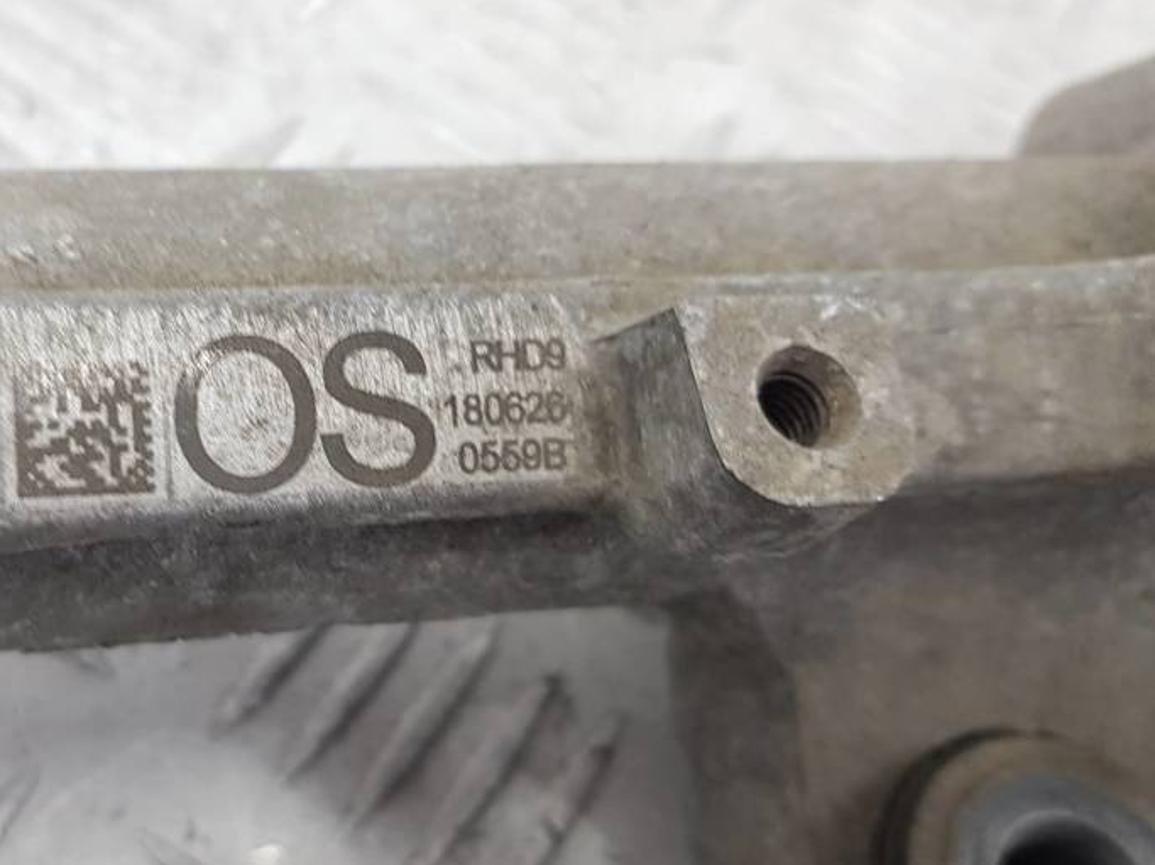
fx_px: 1301
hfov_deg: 46.3
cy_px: 443
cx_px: 296
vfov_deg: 36.8
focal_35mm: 39
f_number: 1.7
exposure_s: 1/50
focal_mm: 4.2
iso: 100
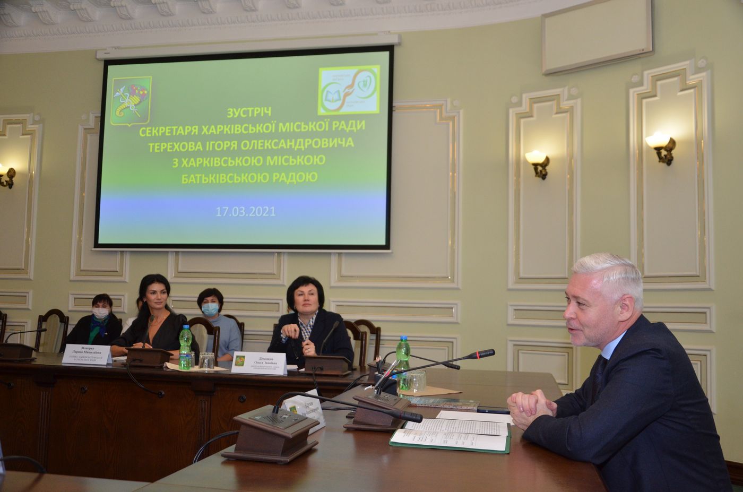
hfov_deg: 57.3
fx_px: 680
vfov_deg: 39.8
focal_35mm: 33
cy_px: 246
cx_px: 372
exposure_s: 1/250
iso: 800
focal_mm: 22
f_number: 3.8
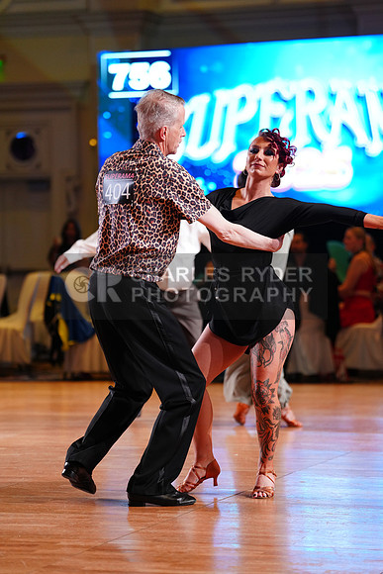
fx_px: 1898
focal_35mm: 119
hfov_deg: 11.5
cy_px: 287
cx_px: 192
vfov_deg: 17.2
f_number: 2.8
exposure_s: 1/400
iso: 1600
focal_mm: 119
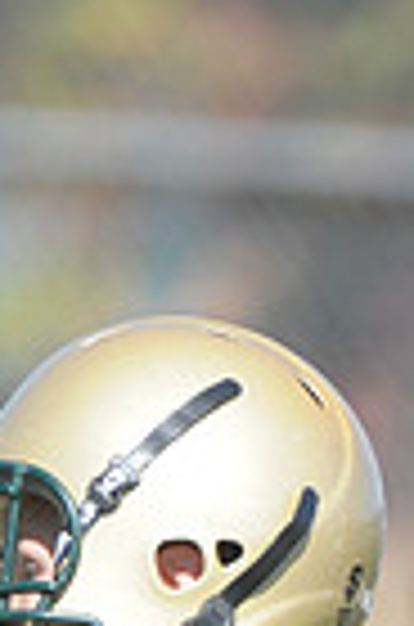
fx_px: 36993
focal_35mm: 2134
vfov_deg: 1.0
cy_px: 1027
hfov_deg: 0.6
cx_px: 425
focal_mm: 340
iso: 1600
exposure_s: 1/8000
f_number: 4
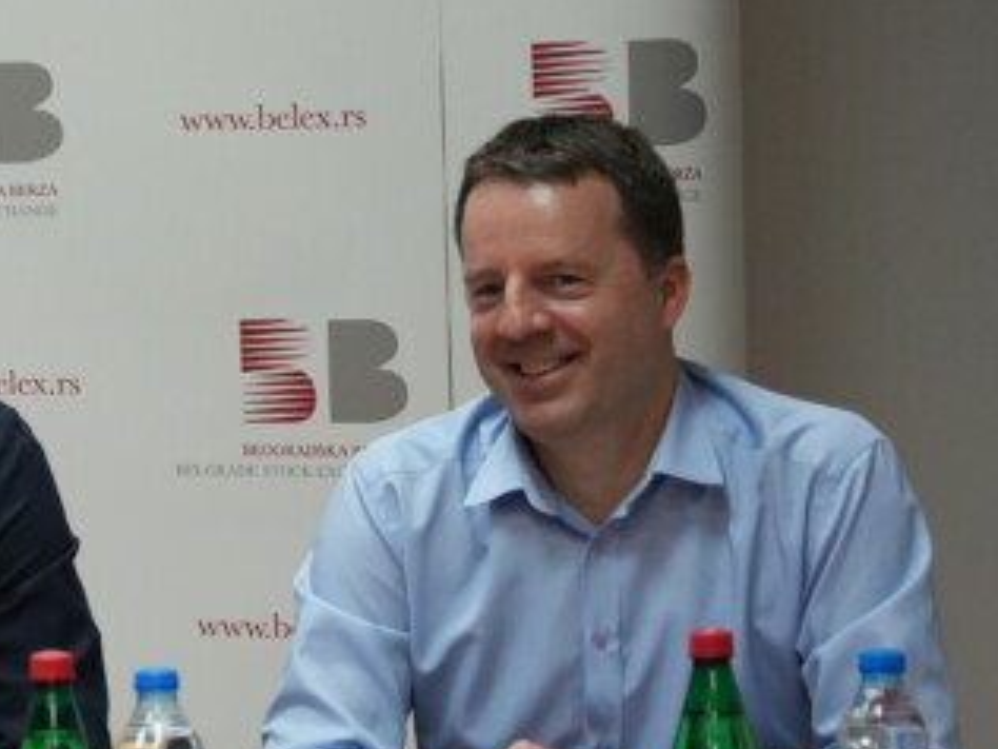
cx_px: -745
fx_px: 5171
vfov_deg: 8.3
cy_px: 338
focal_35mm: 179
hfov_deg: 10.4
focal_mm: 49.1
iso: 1600
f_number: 2.8
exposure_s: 1/200
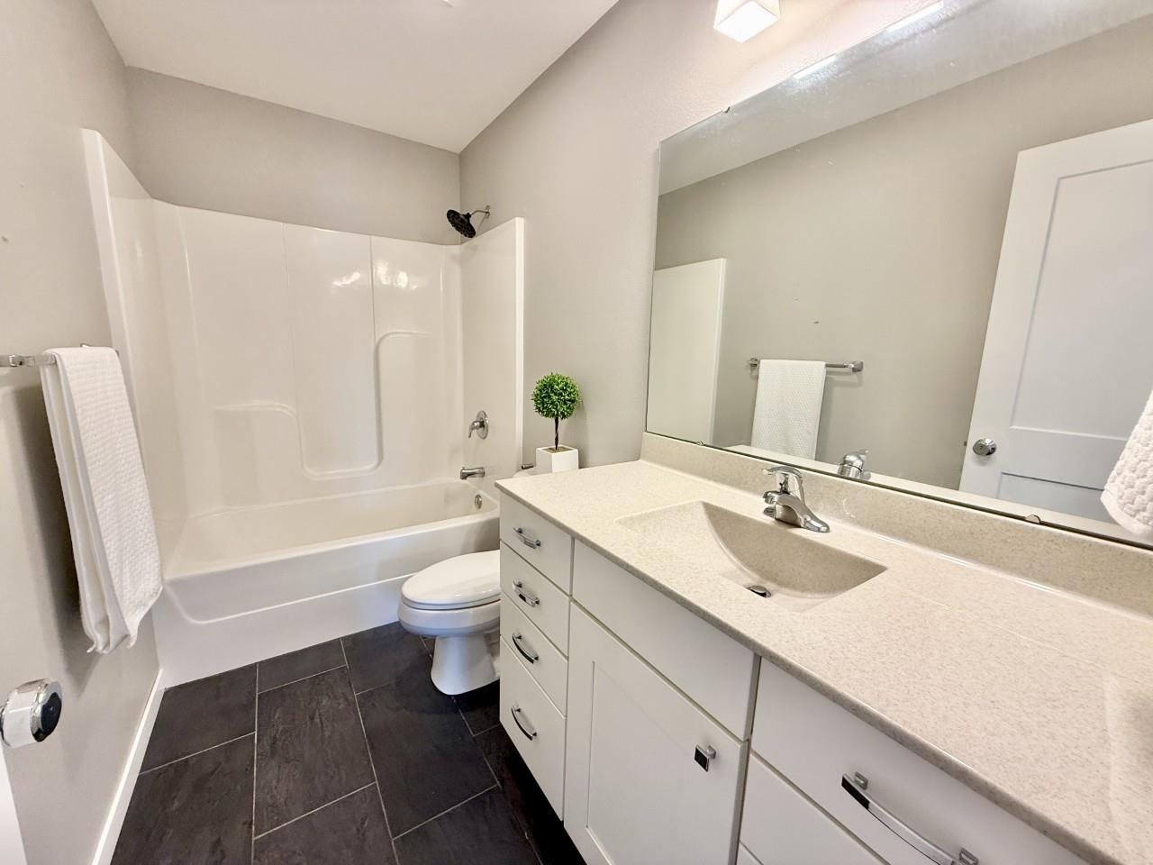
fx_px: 466
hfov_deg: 102.1
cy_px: 432
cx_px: 576
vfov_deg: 85.7
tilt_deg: -9.9
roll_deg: -1.5
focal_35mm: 14
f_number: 2.2
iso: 125
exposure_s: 1/99
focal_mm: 2.22
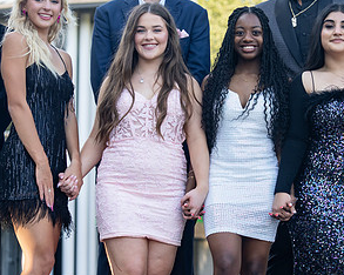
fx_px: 1546
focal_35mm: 152
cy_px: 147
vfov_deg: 10.2
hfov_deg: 12.7
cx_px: 217
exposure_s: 1/320
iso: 320
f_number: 3.5
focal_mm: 70
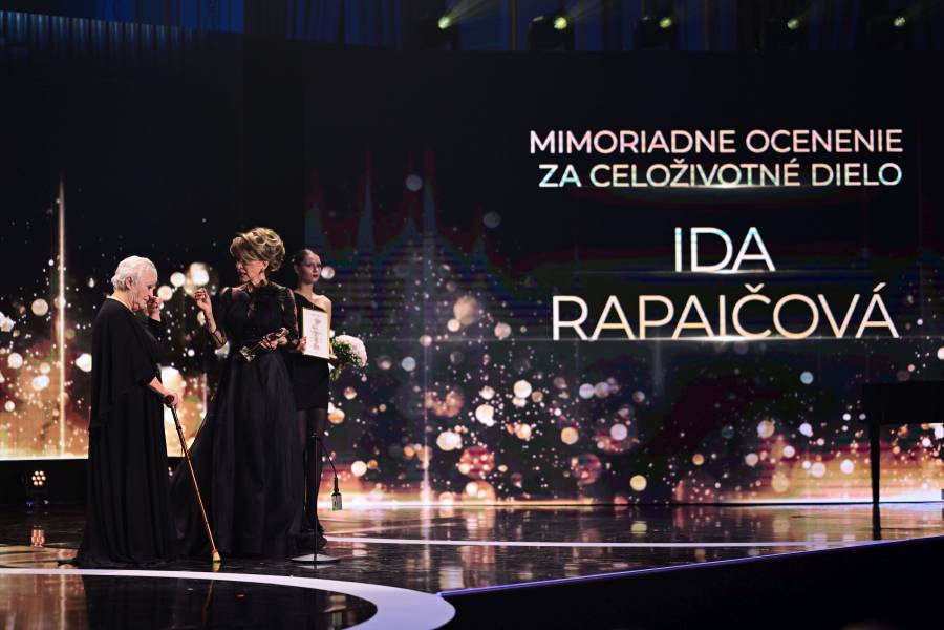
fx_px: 2229
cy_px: 315
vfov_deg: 16.1
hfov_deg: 23.9
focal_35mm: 85
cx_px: 472
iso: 1000
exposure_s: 1/250
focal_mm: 85
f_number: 1.8
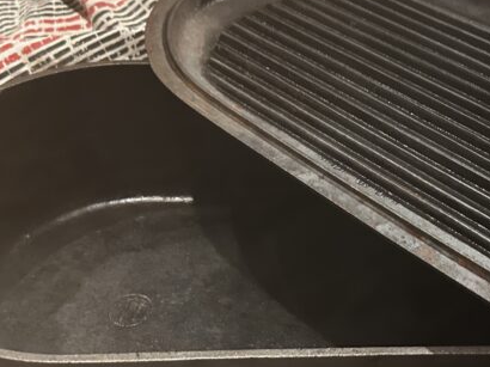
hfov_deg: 31.7
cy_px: 216
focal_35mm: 60
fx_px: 849
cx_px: 363
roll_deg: -2.1
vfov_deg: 24.4
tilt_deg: -42.1
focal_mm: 6.86
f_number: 1.78
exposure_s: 1/60
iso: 640
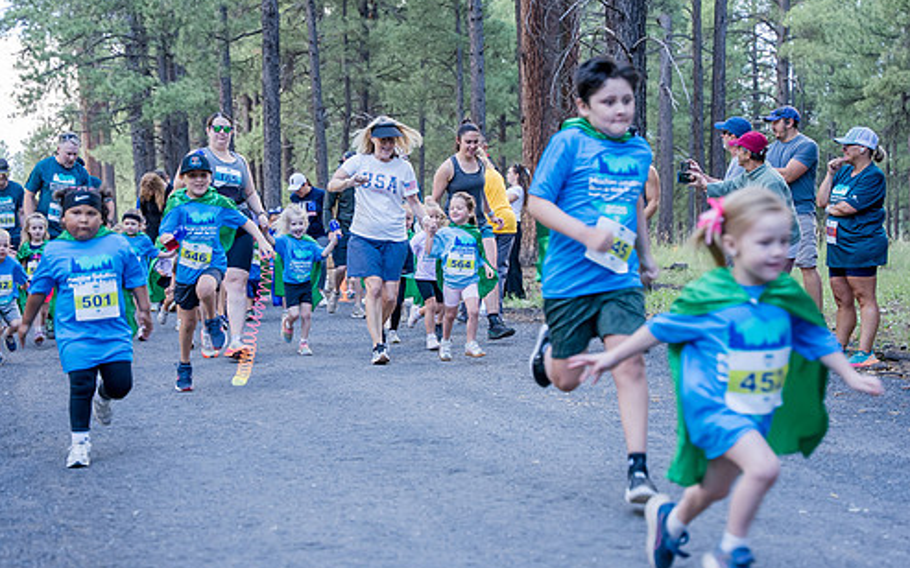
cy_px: 346
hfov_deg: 27.5
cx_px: 386
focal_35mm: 75
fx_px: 1860
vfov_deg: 17.4
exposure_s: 1/250
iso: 400
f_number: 3.2
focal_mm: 62.5
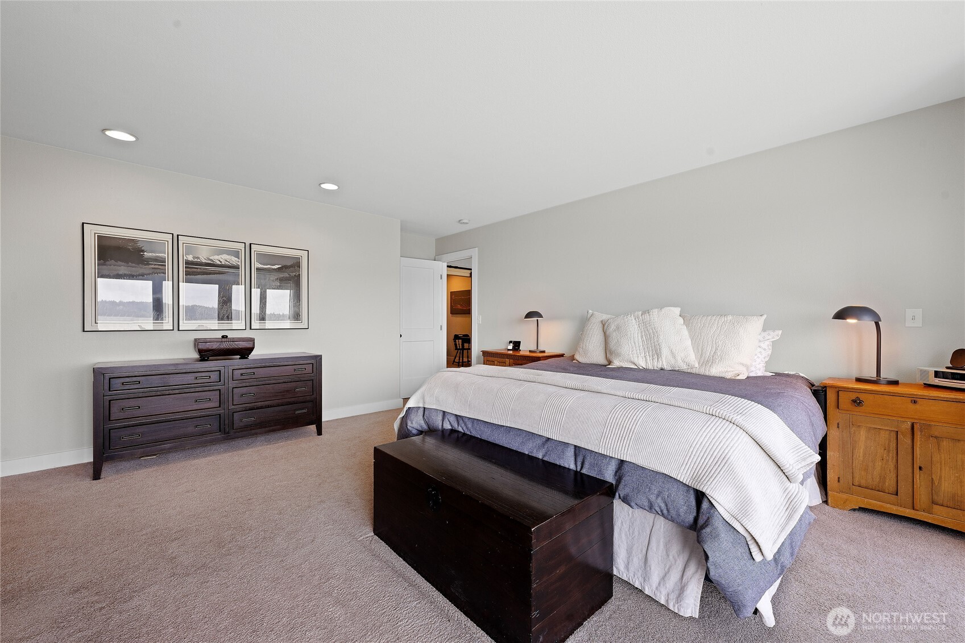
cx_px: 482
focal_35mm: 14
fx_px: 375
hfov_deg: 104.3
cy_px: 322
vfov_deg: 81.2
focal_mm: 14
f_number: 9
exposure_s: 1/15
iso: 400
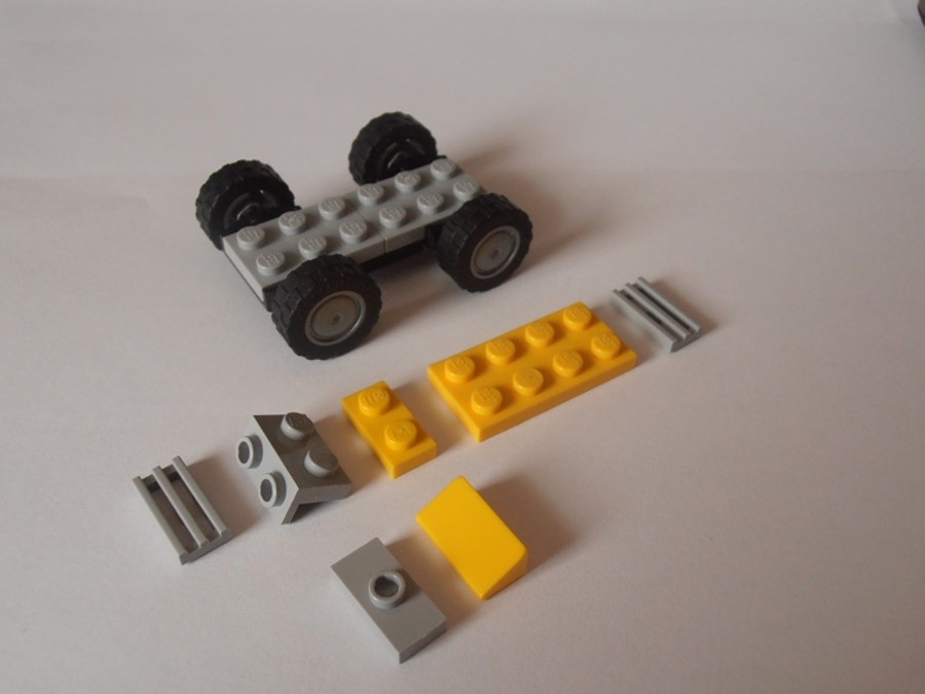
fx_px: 989
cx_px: 462
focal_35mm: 37
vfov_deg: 38.7
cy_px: 347
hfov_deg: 50.1
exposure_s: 1/30
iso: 125
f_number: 3.9
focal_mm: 6.61
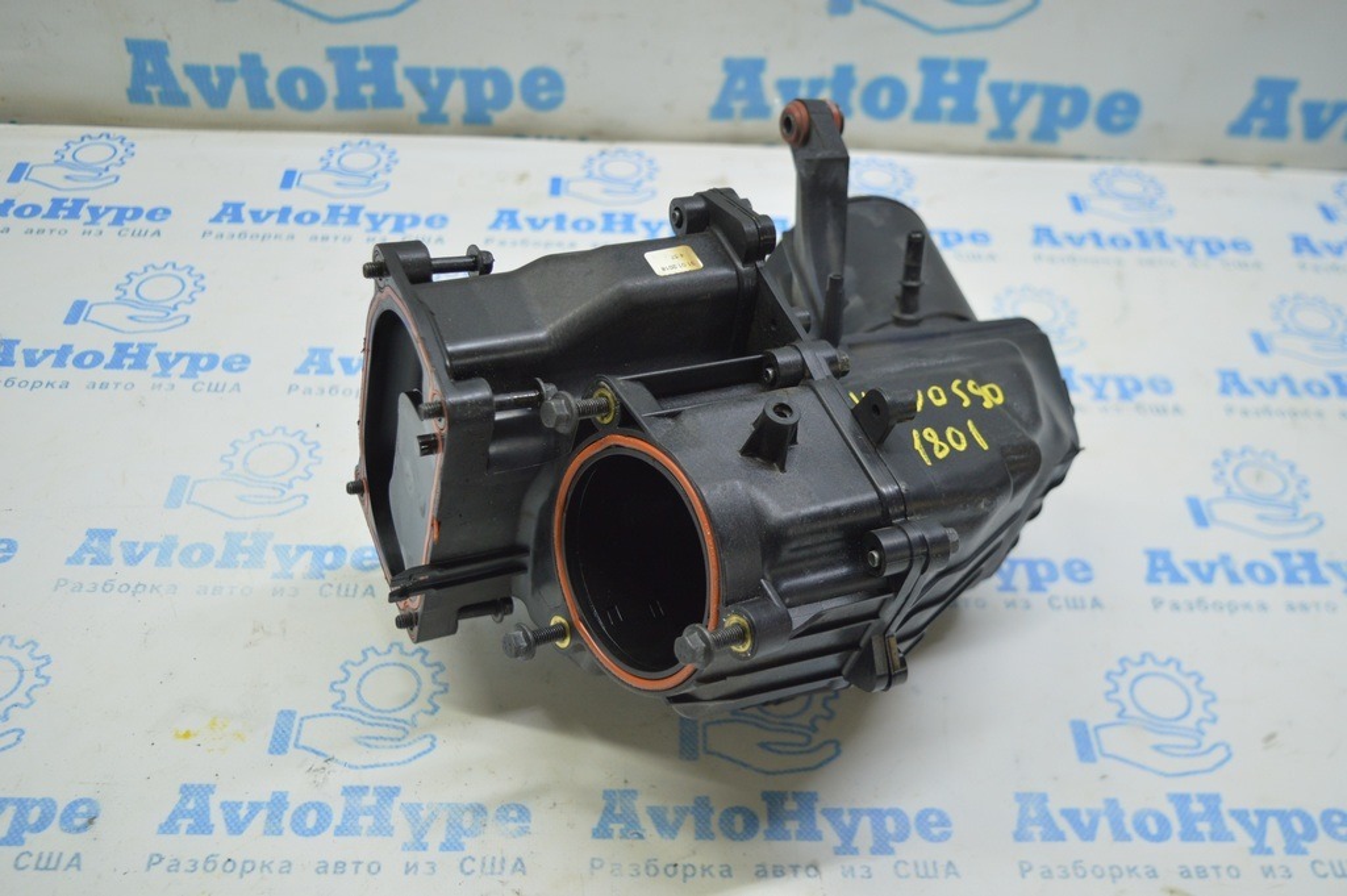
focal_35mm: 38
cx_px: 674
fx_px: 1402
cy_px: 448
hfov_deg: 51.3
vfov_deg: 35.4
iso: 400
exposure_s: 1/40
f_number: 4
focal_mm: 25
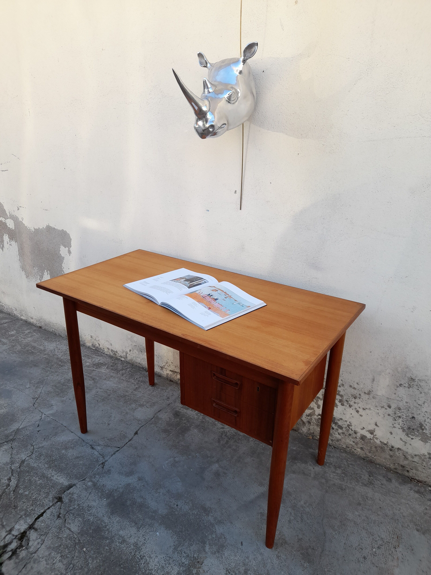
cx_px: 216
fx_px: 415
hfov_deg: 54.9
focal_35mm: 25
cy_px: 288
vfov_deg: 69.4
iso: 20
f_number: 2
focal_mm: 4.6
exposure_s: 1/100
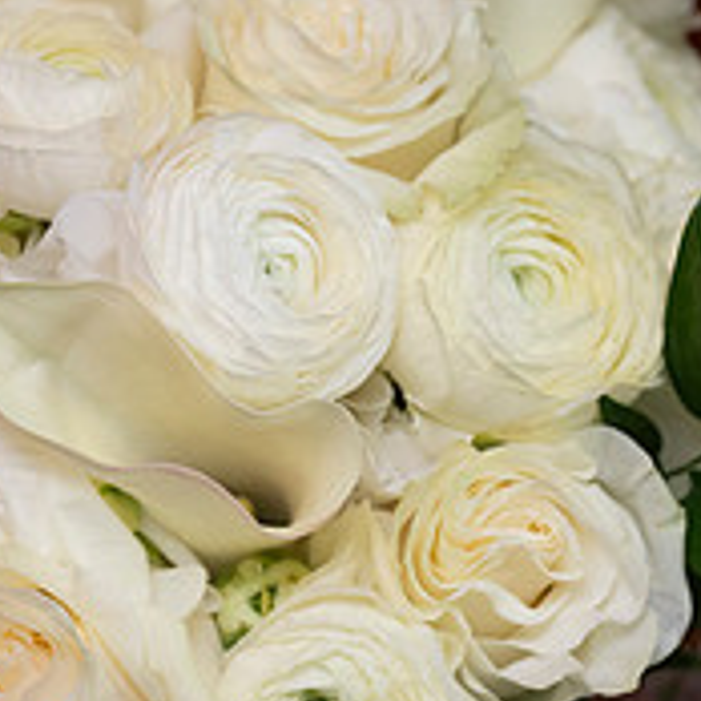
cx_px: 270
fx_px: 5728
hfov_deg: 7.0
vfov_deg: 7.0
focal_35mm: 250
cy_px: 248
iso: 1000
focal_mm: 88
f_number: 5
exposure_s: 1/50
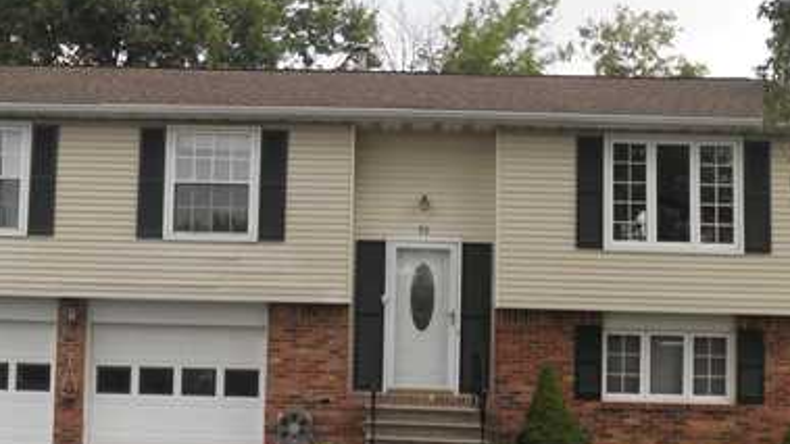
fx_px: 1466
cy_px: 275
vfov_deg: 17.2
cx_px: 329
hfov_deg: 30.1
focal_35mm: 70
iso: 80
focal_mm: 6.9
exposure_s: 1/250
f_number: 3.9
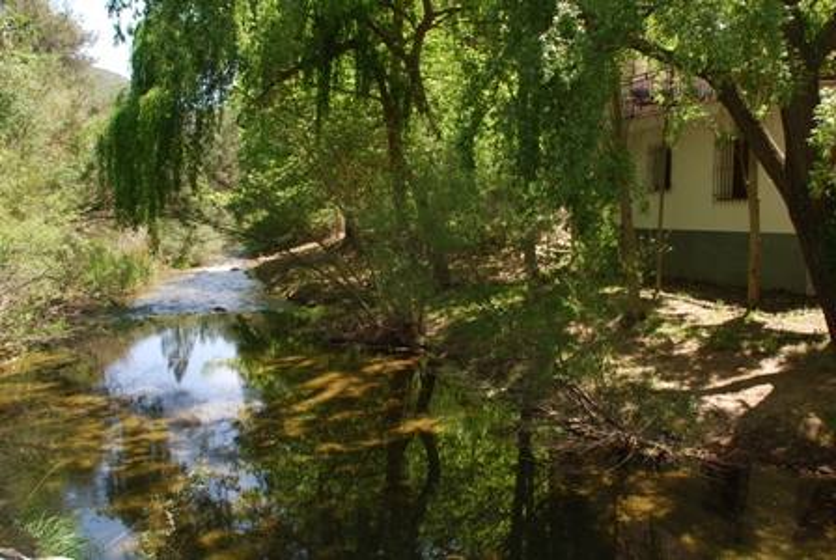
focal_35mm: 33
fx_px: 767
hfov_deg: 57.2
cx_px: 418
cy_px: 280
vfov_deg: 40.1
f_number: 9
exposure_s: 1/30
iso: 100
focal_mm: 22
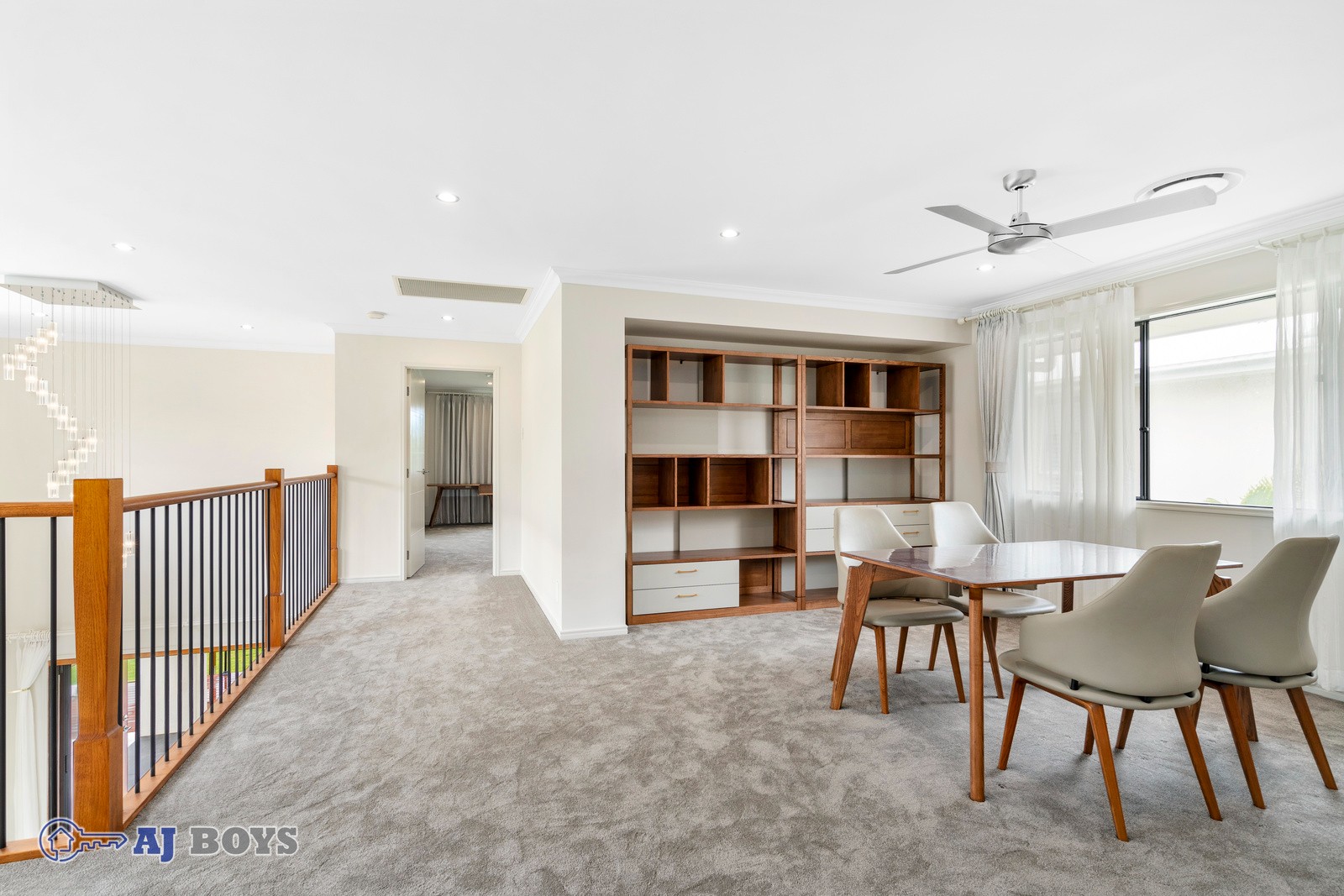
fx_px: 597
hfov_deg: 96.7
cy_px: 448
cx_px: 672
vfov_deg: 73.8
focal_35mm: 16
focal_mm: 16
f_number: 9
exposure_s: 1/6
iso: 320
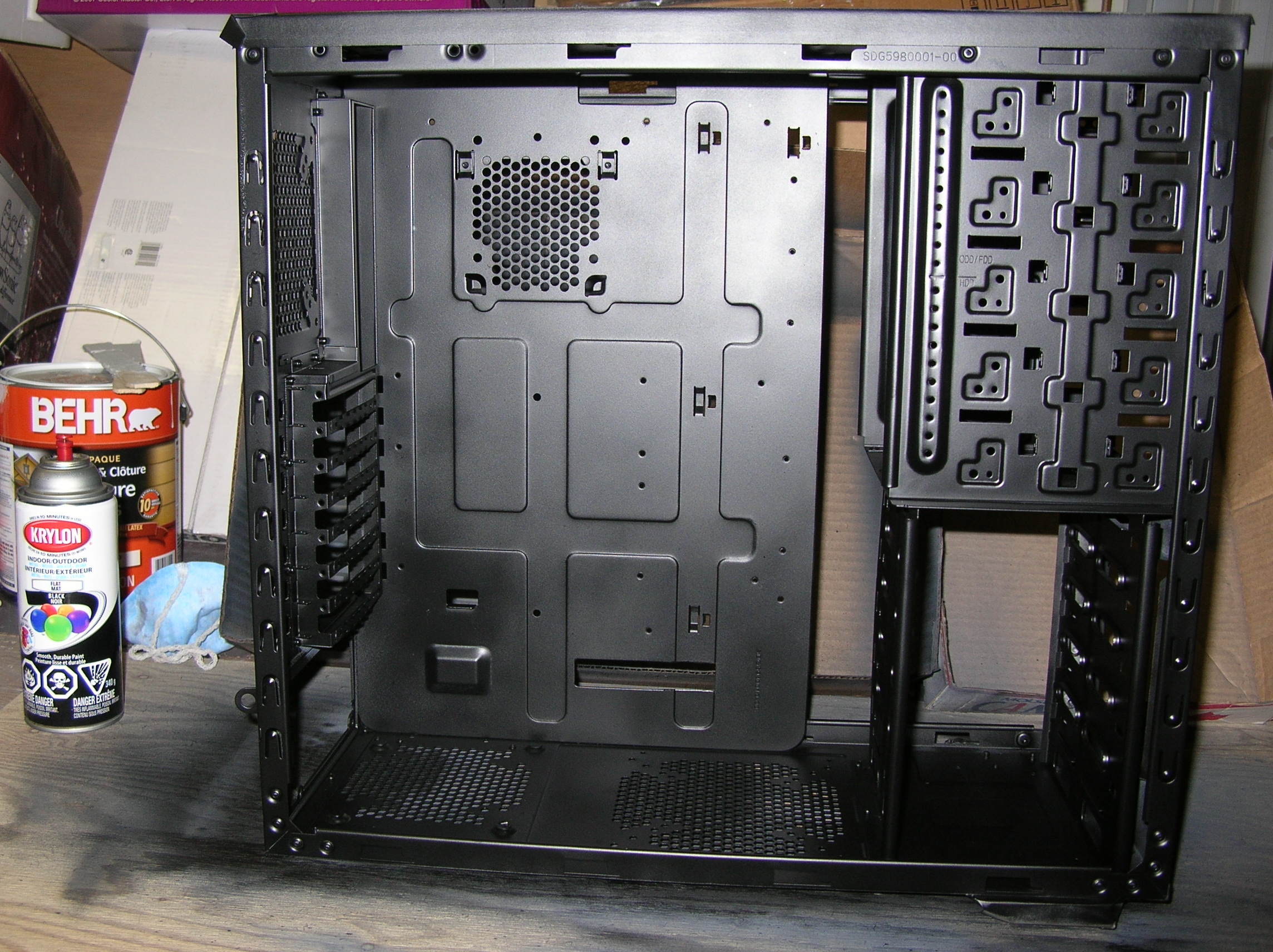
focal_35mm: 36
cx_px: 636
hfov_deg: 51.4
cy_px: 476
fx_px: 1323
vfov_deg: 39.6
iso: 50
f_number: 2.7
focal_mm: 6
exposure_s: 1/60.1
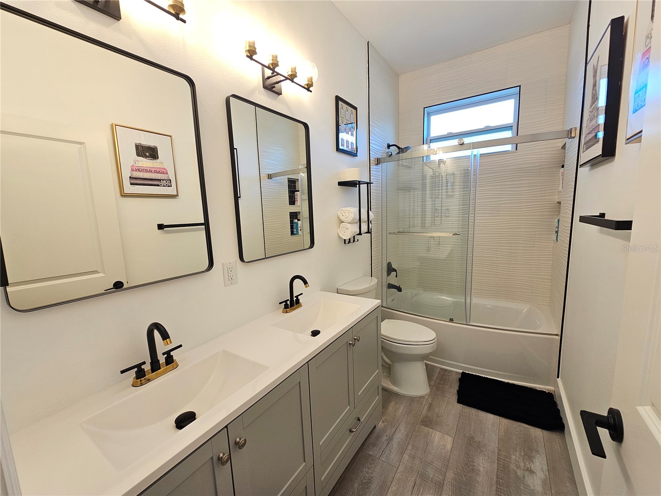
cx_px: 330
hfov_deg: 106.2
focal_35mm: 13
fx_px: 248
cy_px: 248
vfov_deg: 89.9
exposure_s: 1/120
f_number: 2.2
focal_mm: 2.2
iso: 80
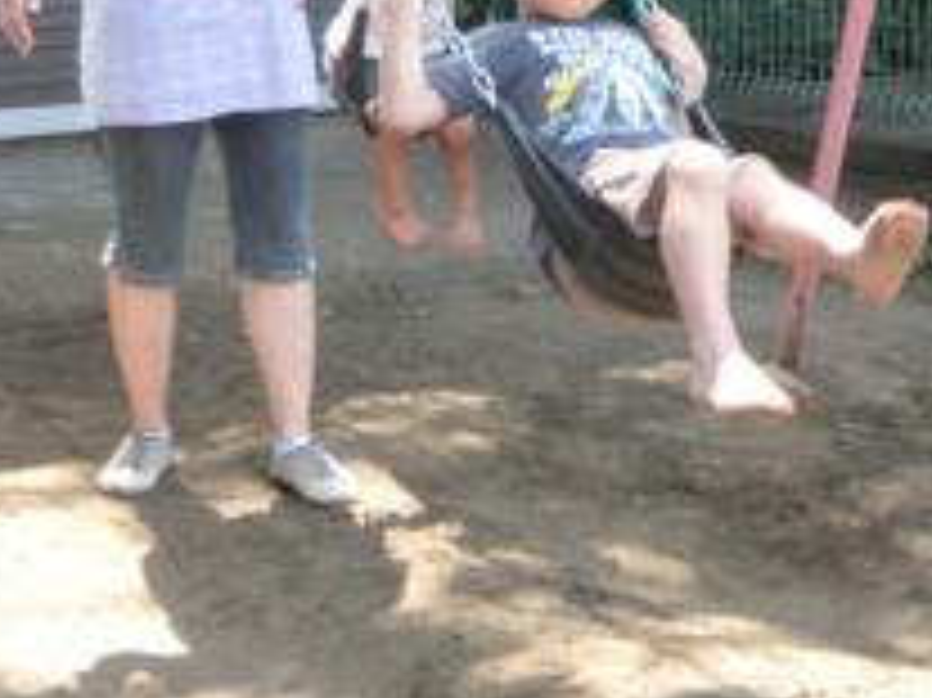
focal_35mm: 122
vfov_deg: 12.0
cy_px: 50
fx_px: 3283
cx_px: 648
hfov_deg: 16.1
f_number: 4.6
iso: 400
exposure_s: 1/250
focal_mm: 11.17
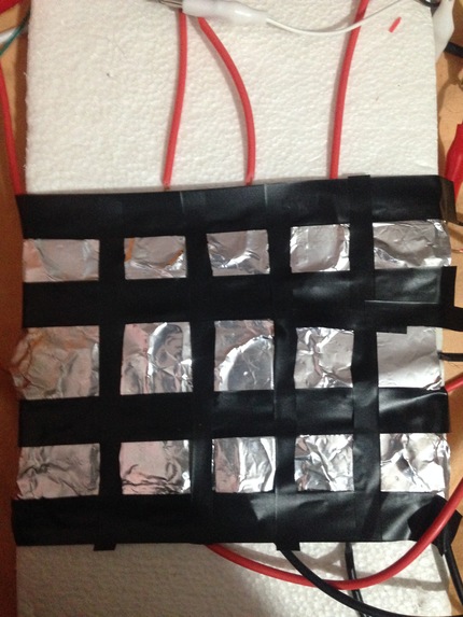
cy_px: 308
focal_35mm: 33
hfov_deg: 43.0
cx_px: 232
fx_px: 588
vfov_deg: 55.3
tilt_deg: -81.8
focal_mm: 4.12
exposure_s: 1/15
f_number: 2.4
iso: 500
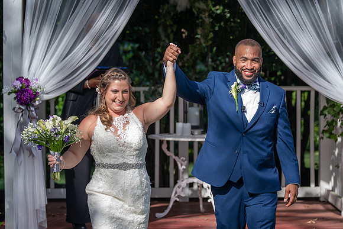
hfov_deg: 13.7
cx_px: 194
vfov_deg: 9.1
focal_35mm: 150
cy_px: 115
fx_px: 1432
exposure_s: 1/400
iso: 50
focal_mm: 114
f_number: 4
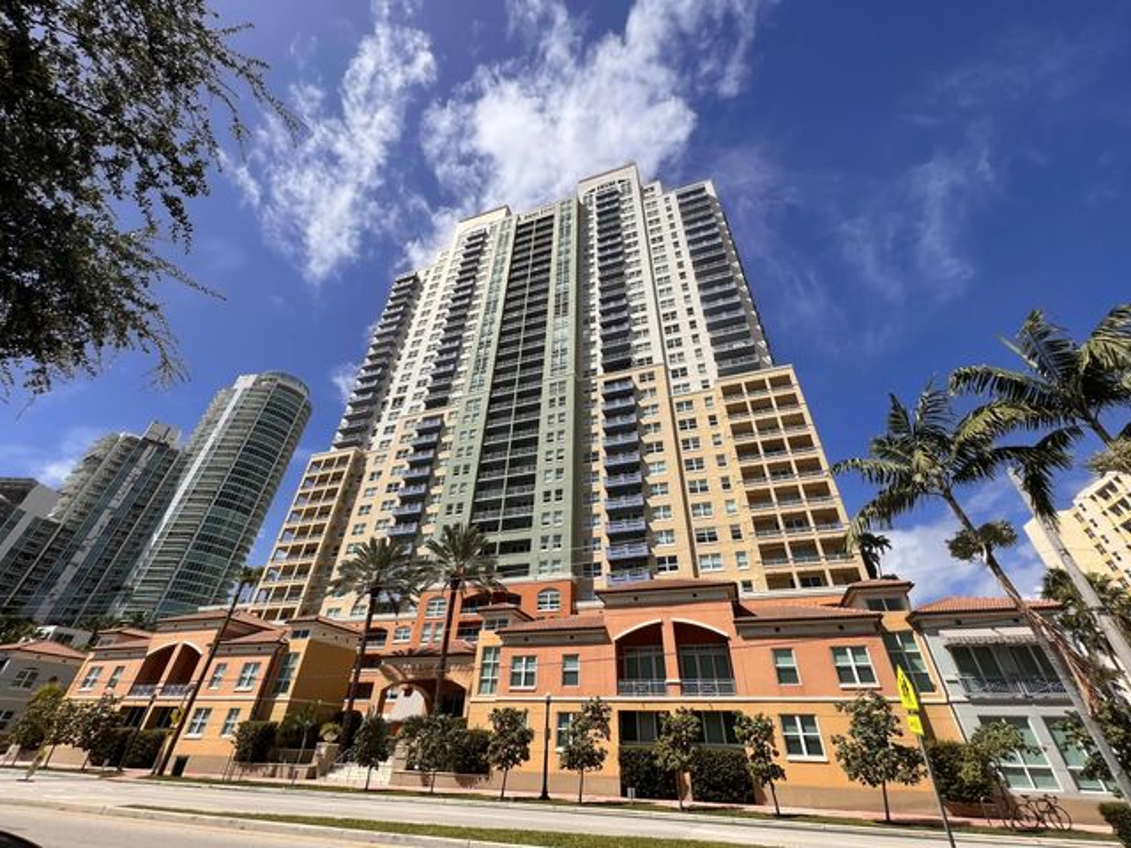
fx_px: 425
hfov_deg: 106.2
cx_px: 566
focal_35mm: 13
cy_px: 424
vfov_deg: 89.9
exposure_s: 1/2481
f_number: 1.8
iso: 32
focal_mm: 1.57
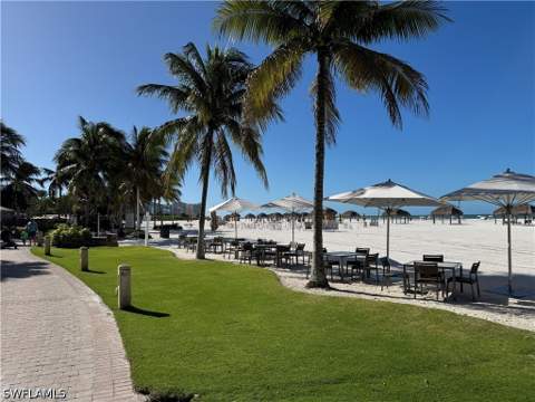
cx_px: 268
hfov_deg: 71.6
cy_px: 201
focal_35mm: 24
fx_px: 371
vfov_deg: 56.8
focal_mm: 6.76
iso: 80
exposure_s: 1/9009
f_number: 1.78
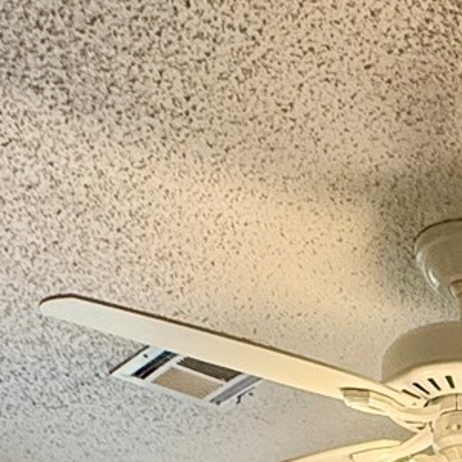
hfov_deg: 20.5
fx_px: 1193
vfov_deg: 15.4
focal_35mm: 79
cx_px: 556
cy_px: 1024
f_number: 2.2
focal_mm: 2.22
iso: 400
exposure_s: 1/120
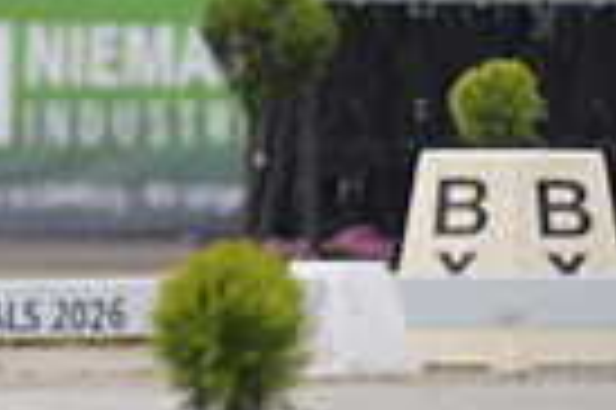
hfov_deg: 1.4
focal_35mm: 1482
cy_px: -255
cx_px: -665
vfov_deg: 0.9
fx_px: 25328
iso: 800
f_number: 5
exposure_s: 1/1250
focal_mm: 350
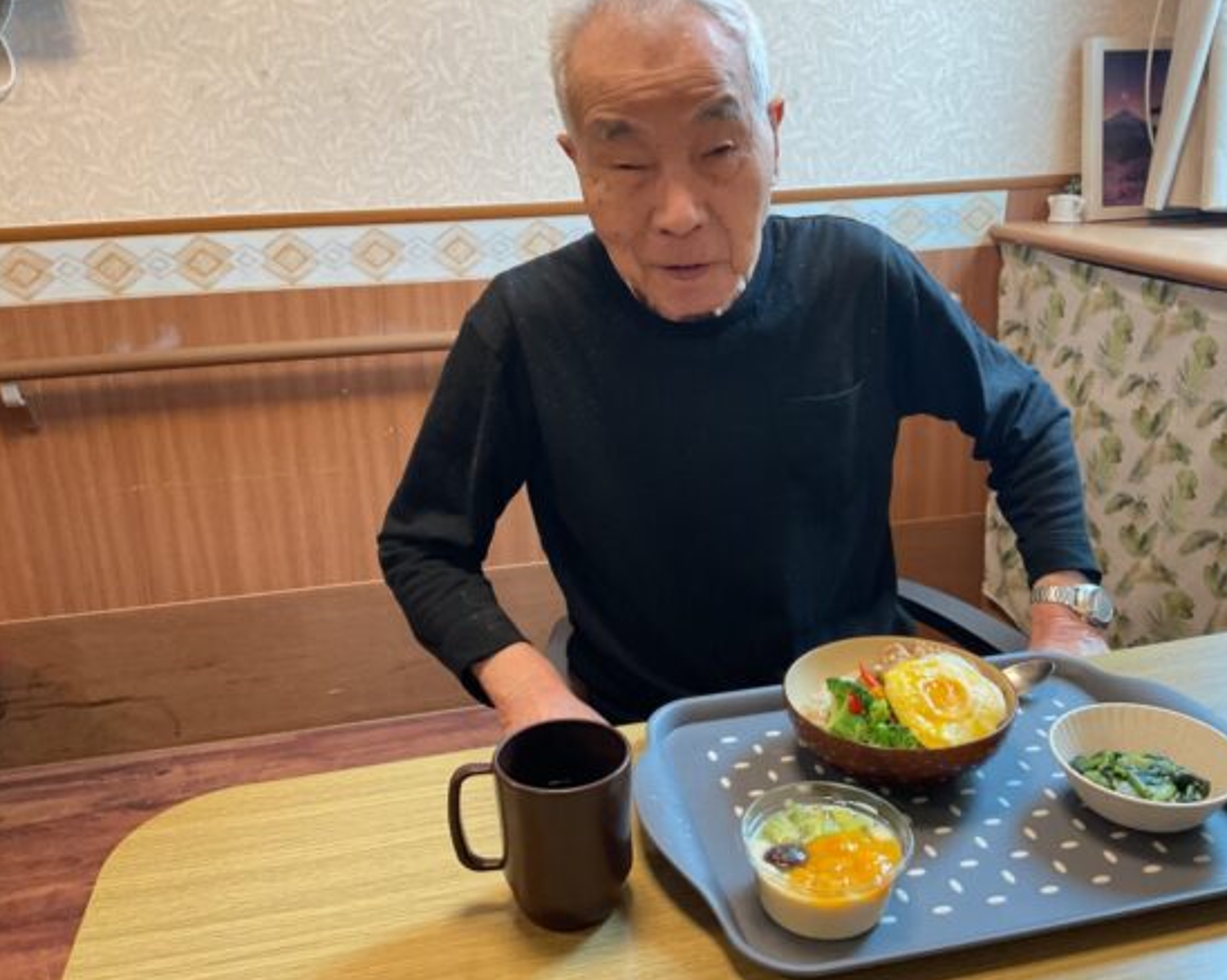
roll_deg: +1.1
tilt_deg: -17.3
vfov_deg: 47.1
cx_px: 665
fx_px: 1125
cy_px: 481
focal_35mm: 31
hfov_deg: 57.1
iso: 125
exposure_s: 1/60
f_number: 1.8
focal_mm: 3
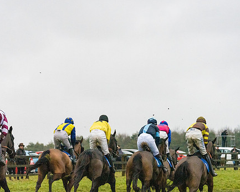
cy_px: 118
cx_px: 103
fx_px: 1463
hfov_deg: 9.4
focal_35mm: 206
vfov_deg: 7.5
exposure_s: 1/4000
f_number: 4.5
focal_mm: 135
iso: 5000
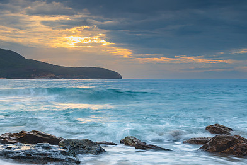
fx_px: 494
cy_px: 80
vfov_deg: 19.0
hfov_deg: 27.9
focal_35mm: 72
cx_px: 79
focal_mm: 48
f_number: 9
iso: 80
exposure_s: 1/2.5
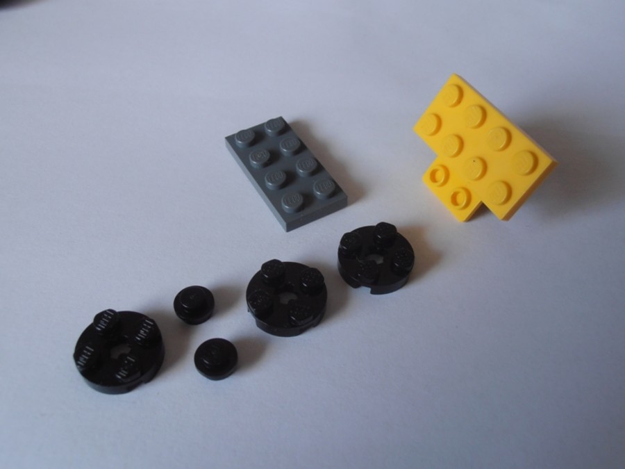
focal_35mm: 37
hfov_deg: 50.1
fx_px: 668
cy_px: 234
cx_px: 312
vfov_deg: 38.7
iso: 100
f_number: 3.9
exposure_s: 1/40
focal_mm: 6.61
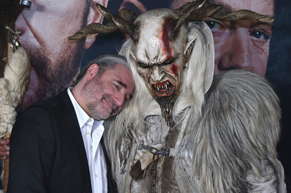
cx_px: 146
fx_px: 775
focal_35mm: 96
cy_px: 96
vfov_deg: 14.2
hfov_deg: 21.3
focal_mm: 96
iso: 1000
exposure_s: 1/100
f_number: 6.3
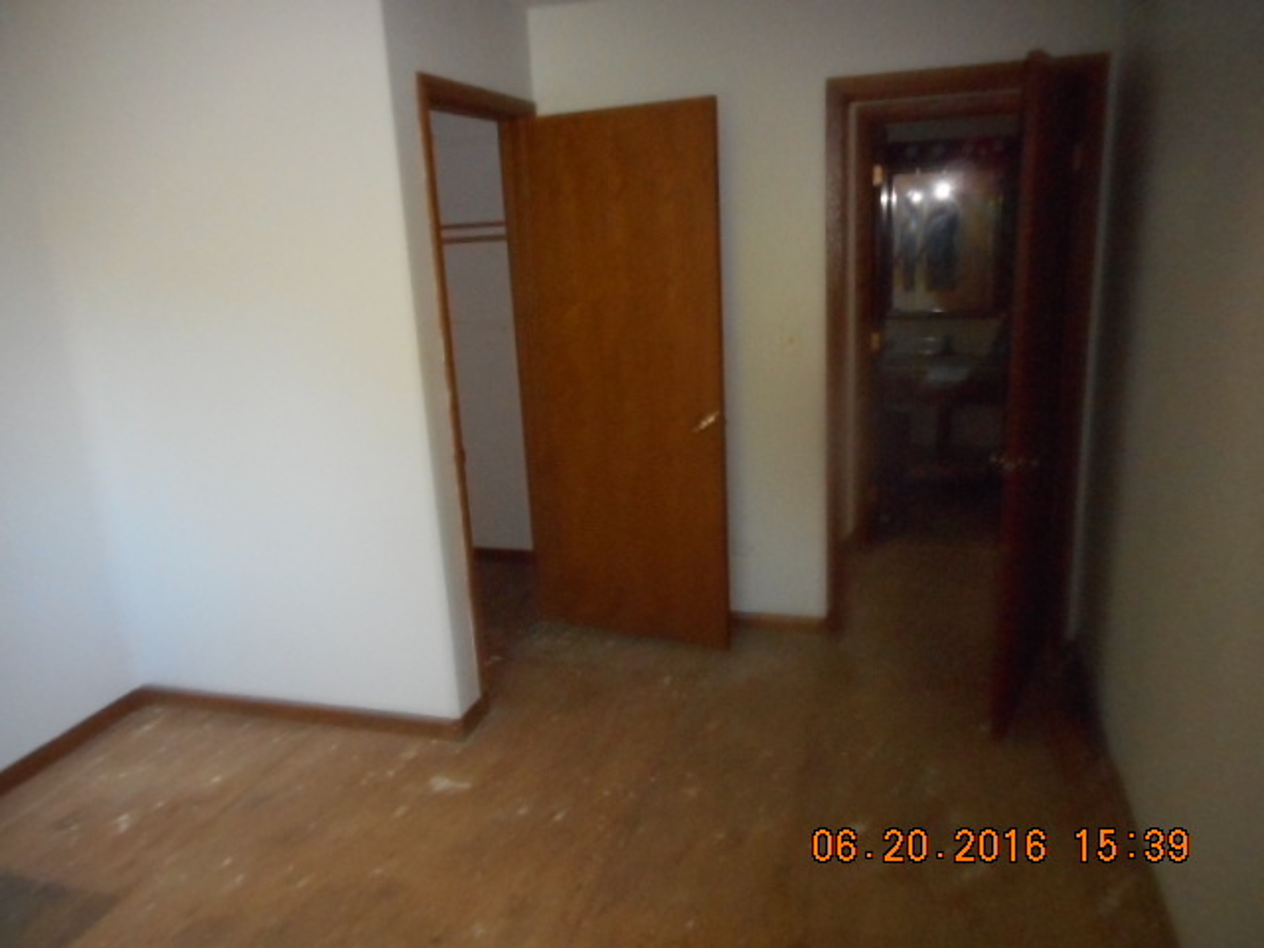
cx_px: 632
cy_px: 474
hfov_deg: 69.4
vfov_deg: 54.9
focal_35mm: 25
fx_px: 913
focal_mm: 4.5
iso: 560
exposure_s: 1/25
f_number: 3.7
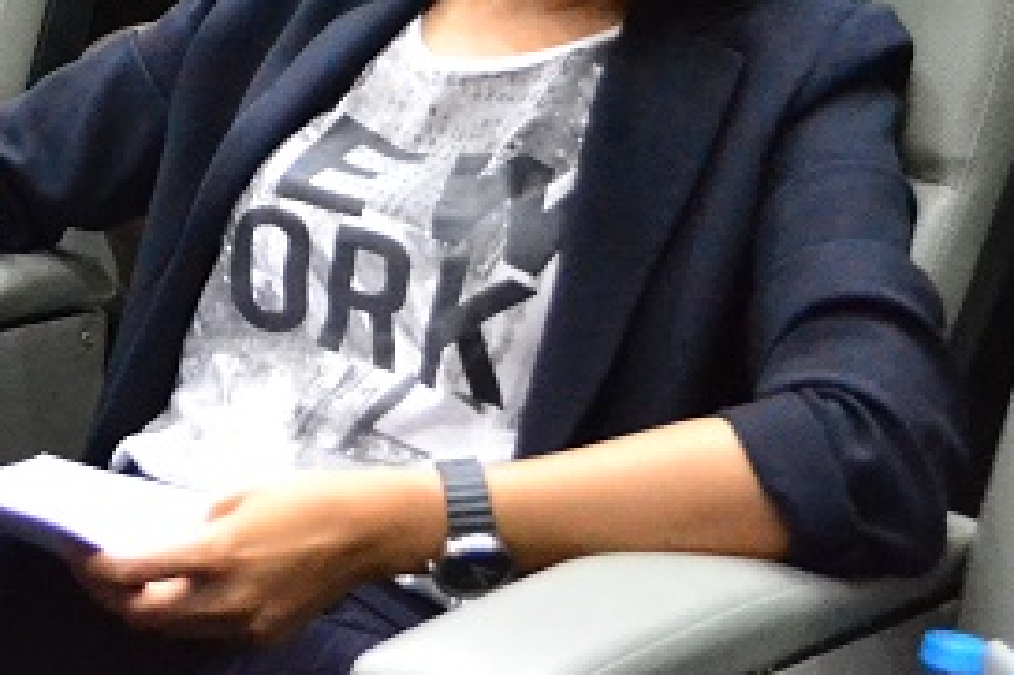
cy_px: -229
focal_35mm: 106
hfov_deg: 18.4
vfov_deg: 12.5
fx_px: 2984
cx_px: -164
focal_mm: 24
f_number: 4
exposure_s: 1/30
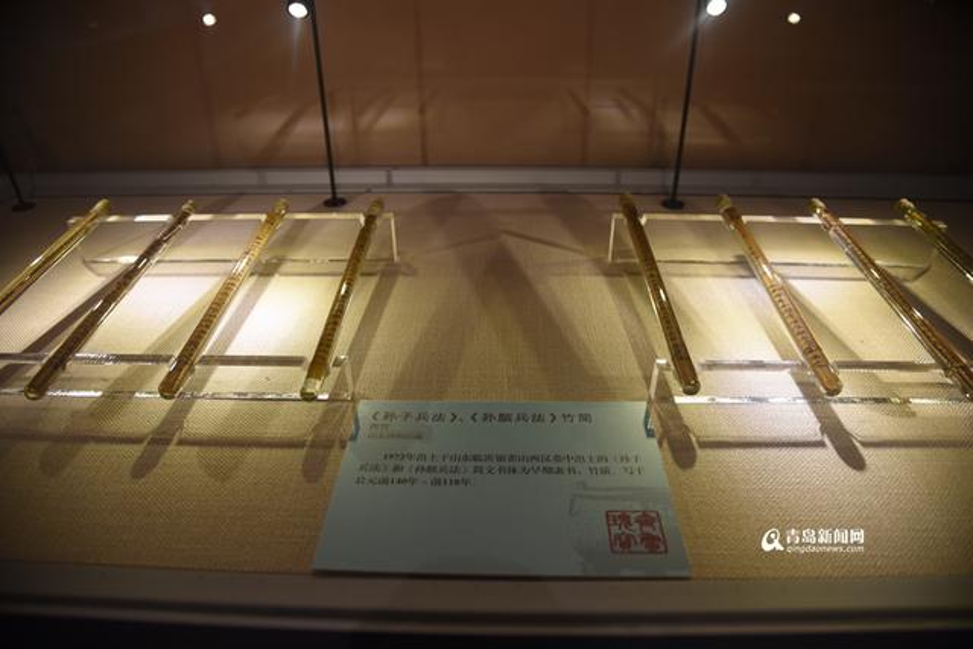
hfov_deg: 73.7
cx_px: 486
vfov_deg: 53.2
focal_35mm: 24
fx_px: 649
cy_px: 324
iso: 200
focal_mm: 24
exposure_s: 1/60
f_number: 4
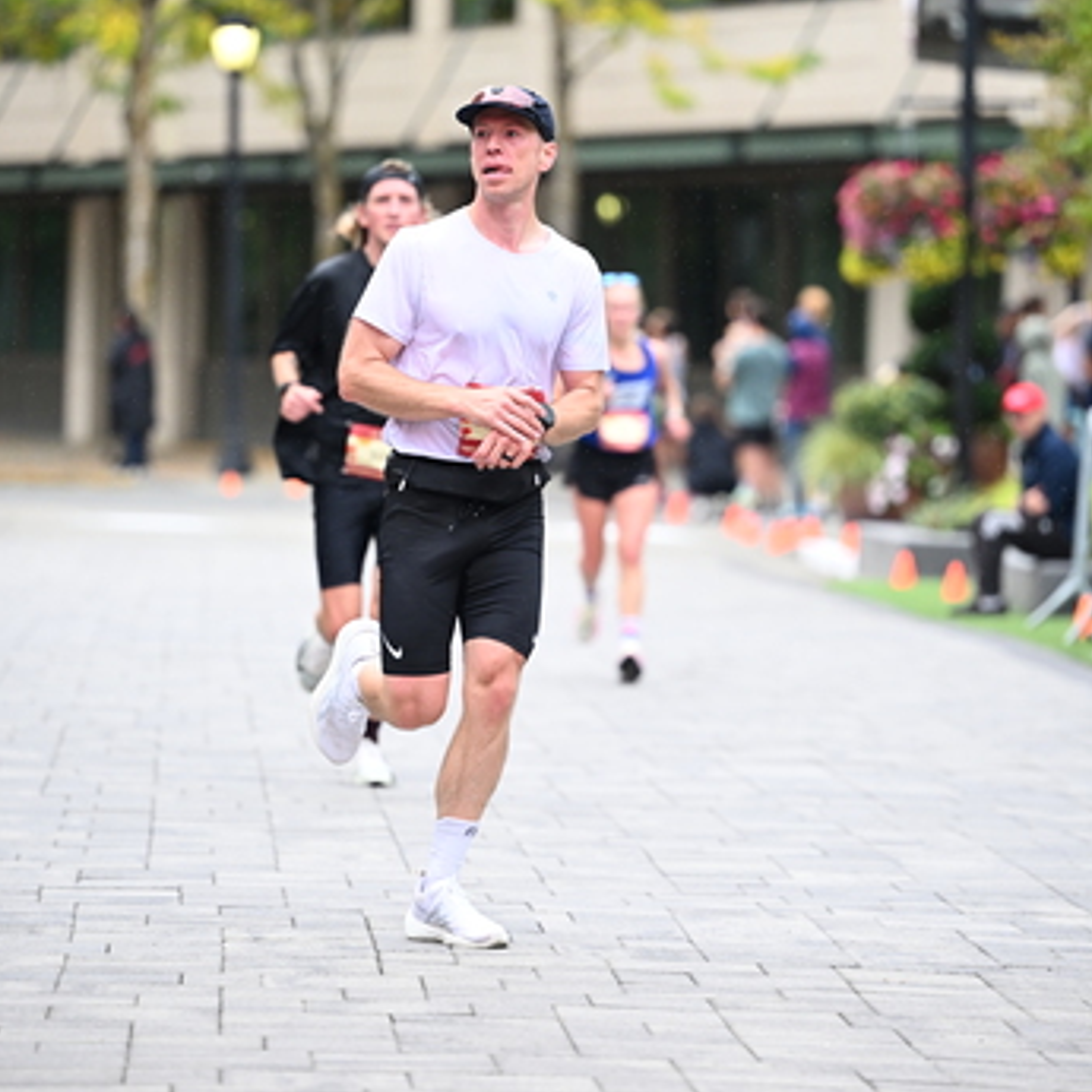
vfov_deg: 8.1
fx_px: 7745
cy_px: 468
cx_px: 514
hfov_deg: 8.1
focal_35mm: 217
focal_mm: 160
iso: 1250
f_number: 2.8
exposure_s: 1/1600
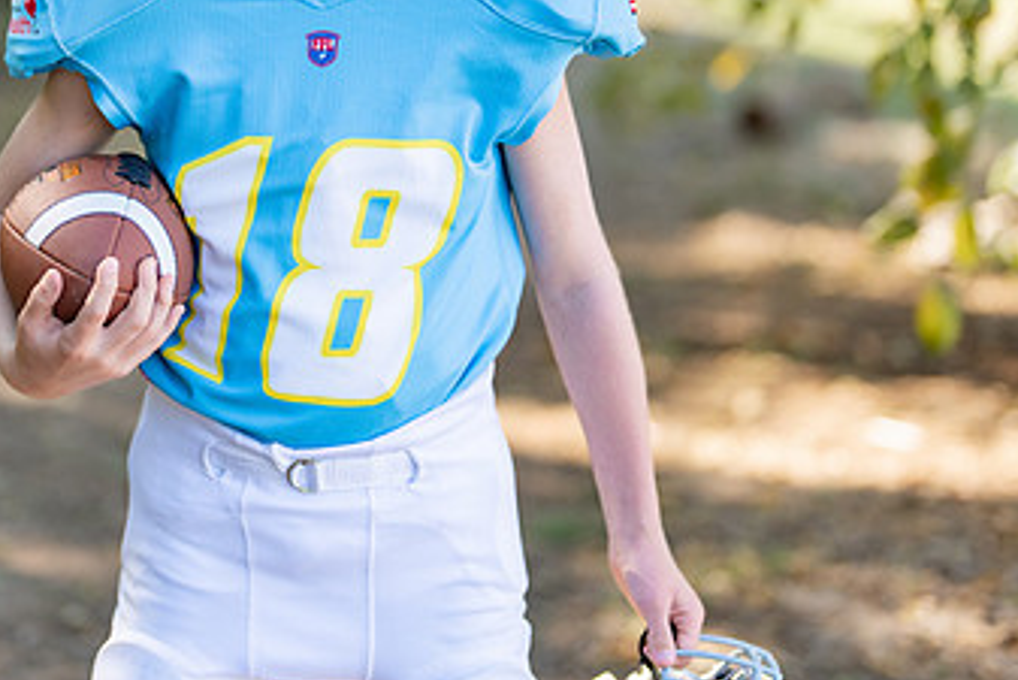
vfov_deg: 14.0
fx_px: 2744
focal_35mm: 97
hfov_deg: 21.0
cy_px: 87
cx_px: 374
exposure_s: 1/1600
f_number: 1.2
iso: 100
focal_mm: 50
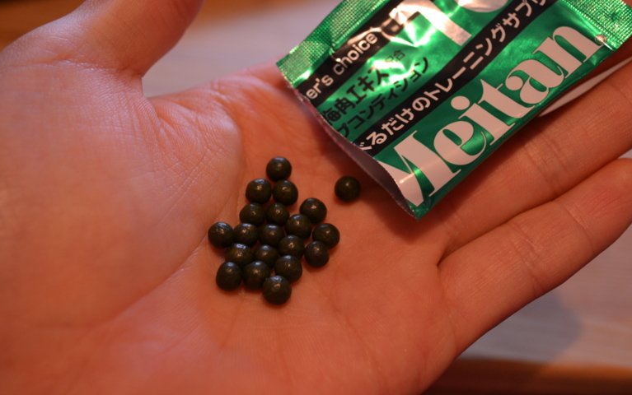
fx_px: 879
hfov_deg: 39.6
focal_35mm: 51
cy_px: 180
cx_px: 316
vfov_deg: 25.4
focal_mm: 32
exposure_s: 1/15
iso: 560
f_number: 4.8
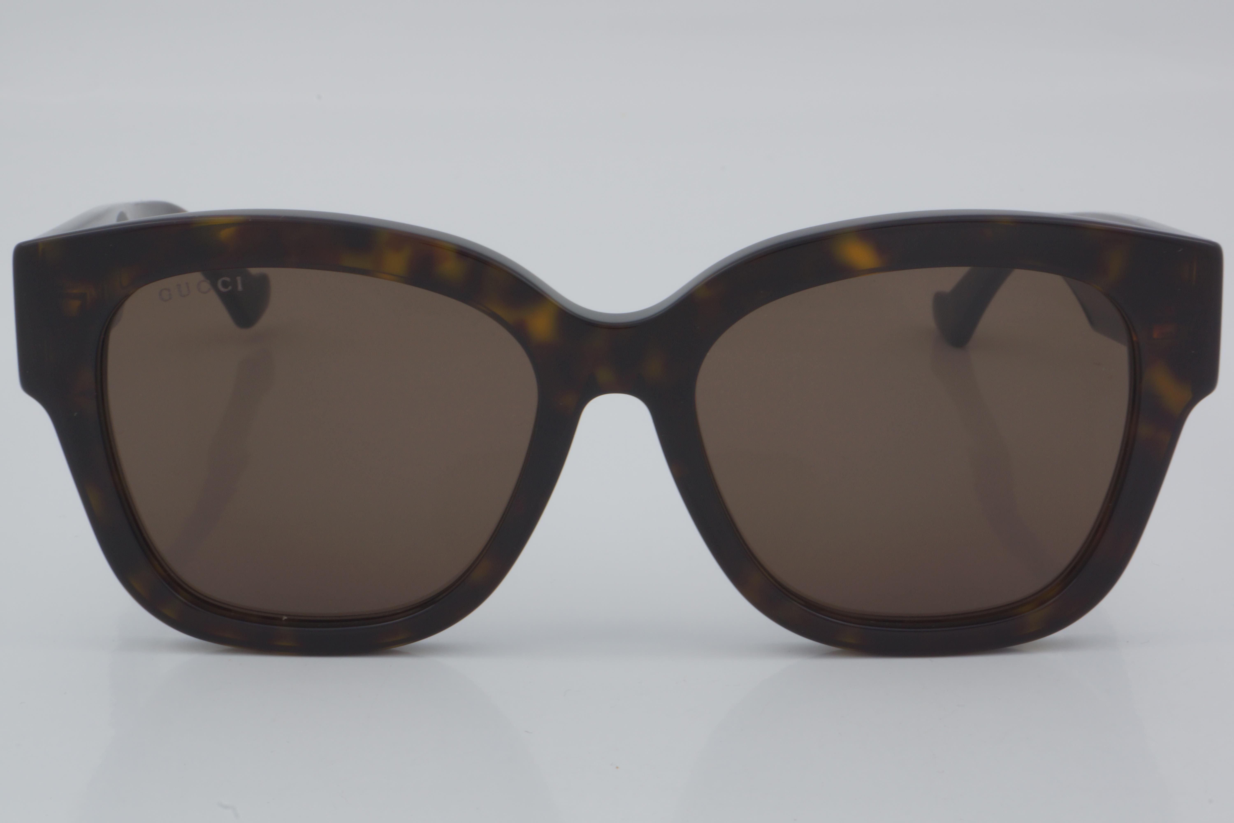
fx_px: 2828
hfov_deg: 24.6
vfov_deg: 16.6
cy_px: 412
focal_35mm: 82
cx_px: 617
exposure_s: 1/4
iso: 100
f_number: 32
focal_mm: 55
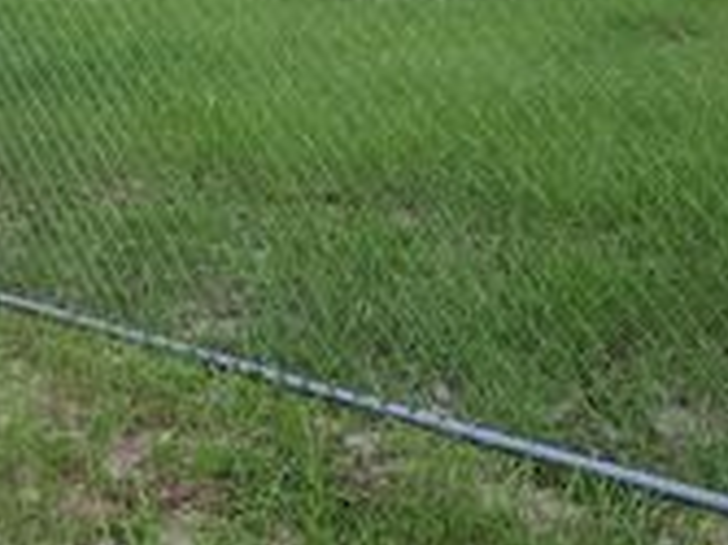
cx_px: 100
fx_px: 1450
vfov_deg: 19.1
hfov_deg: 27.4
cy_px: -233
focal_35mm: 69
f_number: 1.8
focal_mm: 5.54
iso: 25
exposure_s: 1/136
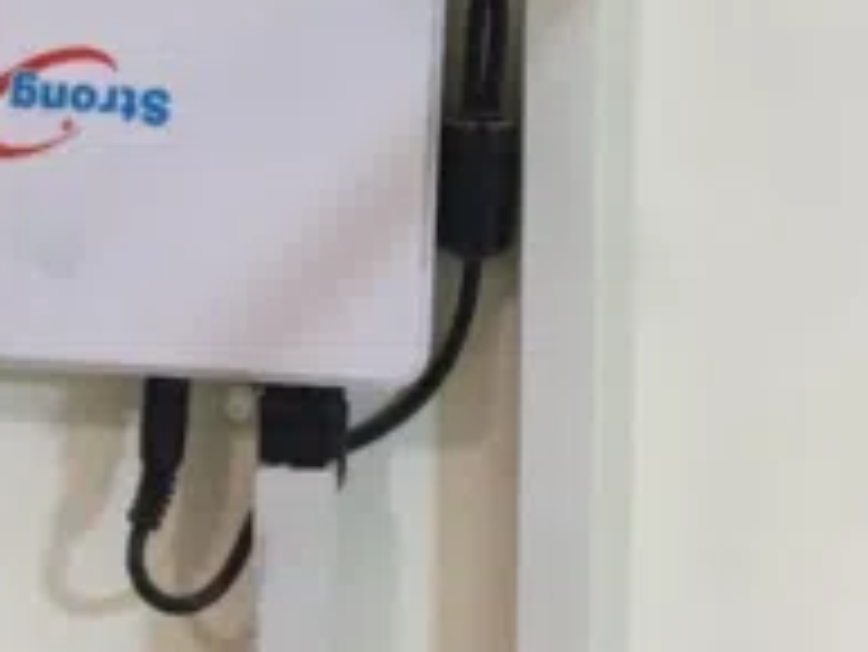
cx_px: 337
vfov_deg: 14.2
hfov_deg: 20.4
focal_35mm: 96
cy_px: -405
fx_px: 2409
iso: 160
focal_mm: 4.15
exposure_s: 1/33
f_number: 2.2
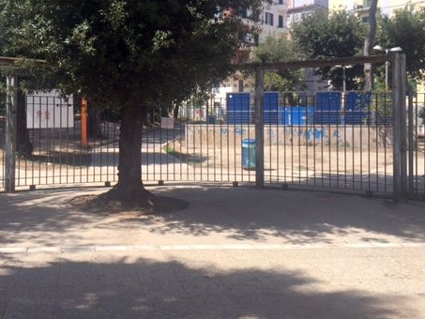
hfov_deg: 45.1
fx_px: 504
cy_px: 117
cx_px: 141
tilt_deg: +0.7
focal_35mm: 41
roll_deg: -1.0
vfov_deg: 34.9
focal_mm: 4.15
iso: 32
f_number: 2.2
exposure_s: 1/1276
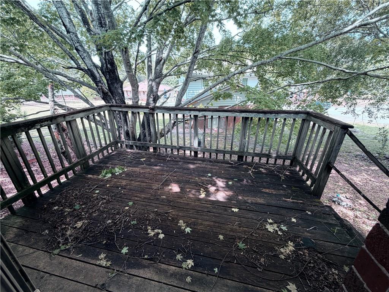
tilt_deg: -20.6
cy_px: 146
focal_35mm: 14
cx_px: 194
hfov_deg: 102.1
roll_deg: +1.7
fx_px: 157
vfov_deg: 85.7
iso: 100
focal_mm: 2.22
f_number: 2.2
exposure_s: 1/121
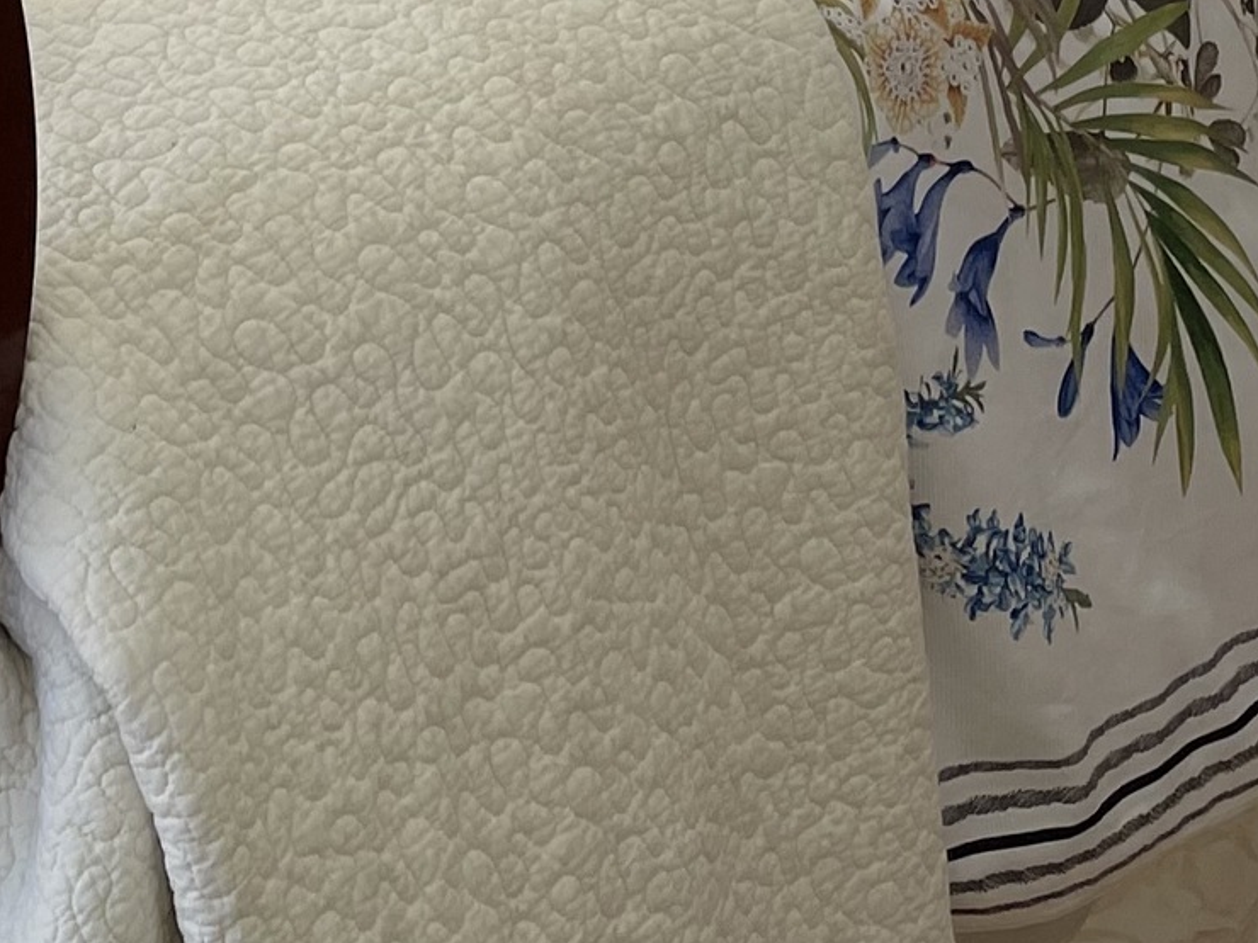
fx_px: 3925
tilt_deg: -13.2
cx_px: 146
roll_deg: +0.6
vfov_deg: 12.3
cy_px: -872
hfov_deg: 17.9
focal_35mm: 108
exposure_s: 1/157
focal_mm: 4.2
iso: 32
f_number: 1.6
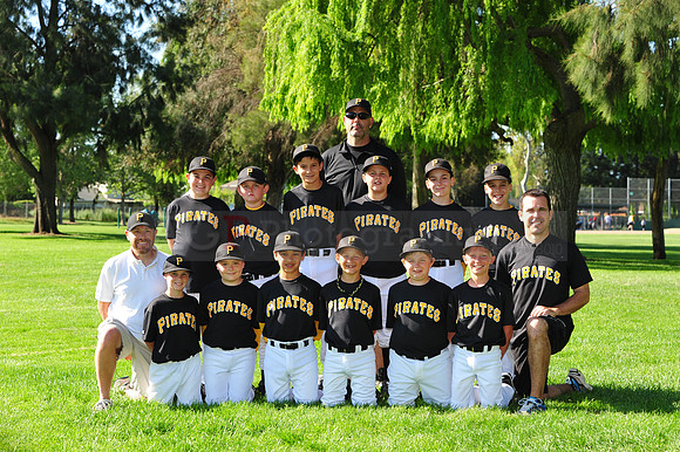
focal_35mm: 80
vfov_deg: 17.0
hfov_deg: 25.4
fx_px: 1510
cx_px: 340
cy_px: 226
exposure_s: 1/250
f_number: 7.1
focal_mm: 80
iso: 200
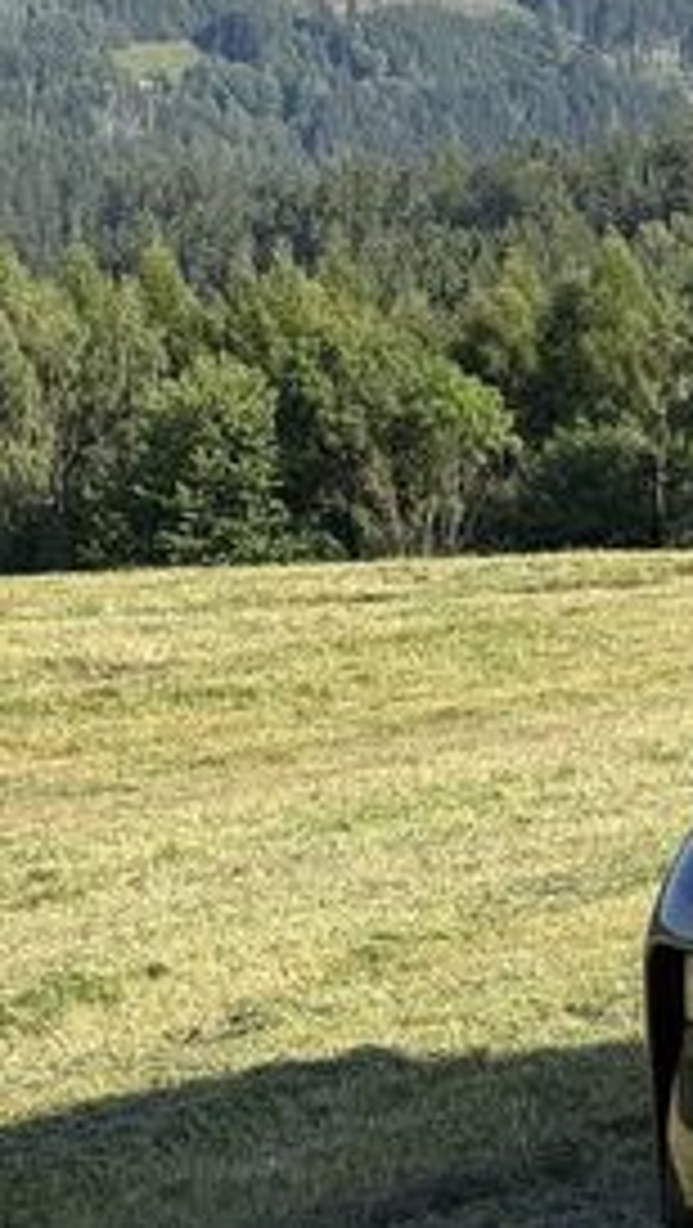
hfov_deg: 8.2
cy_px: 585
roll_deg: -1.3
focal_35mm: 141
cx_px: 1436
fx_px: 4596
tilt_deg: -7.3
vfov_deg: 15.2
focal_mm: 6.76
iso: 80
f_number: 1.78
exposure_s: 1/2208
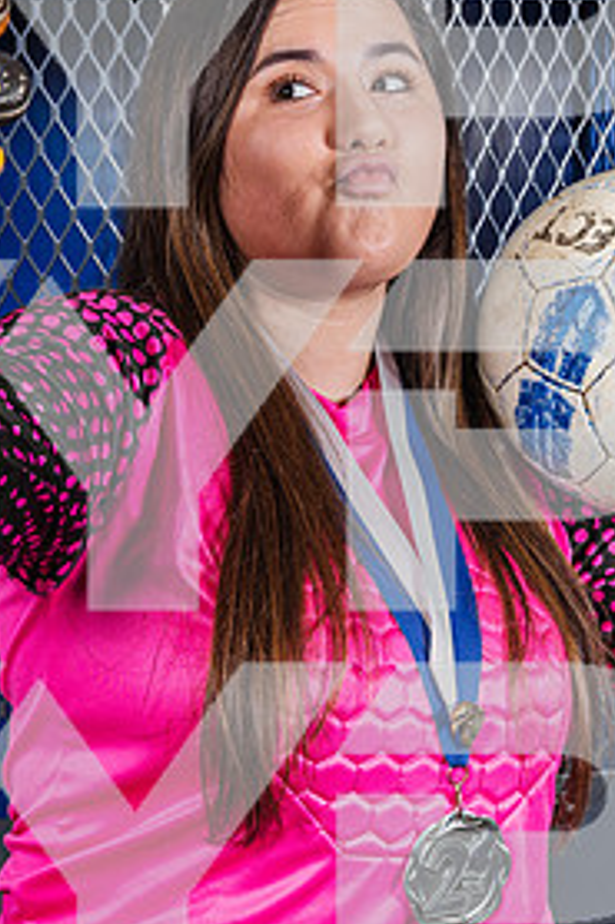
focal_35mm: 96
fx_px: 2463
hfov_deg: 14.2
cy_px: 437
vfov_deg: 21.3
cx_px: 283
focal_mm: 46
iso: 400
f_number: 8
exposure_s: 1/125
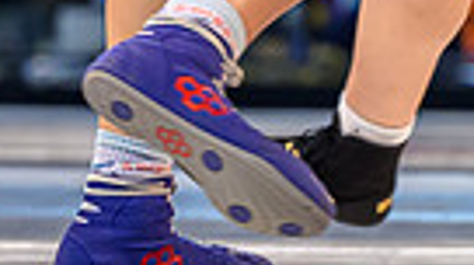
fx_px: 8257
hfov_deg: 3.3
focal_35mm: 658
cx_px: 390
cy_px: -256
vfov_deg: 1.8
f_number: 2.8
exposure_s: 1/800
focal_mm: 90
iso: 1800
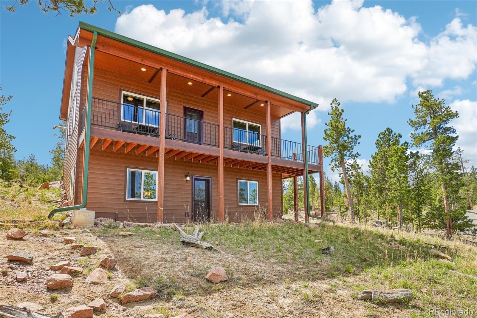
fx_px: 258
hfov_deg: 85.4
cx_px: 238
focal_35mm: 20
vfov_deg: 63.2
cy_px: 159
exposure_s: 1/800
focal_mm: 13
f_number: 8
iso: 400
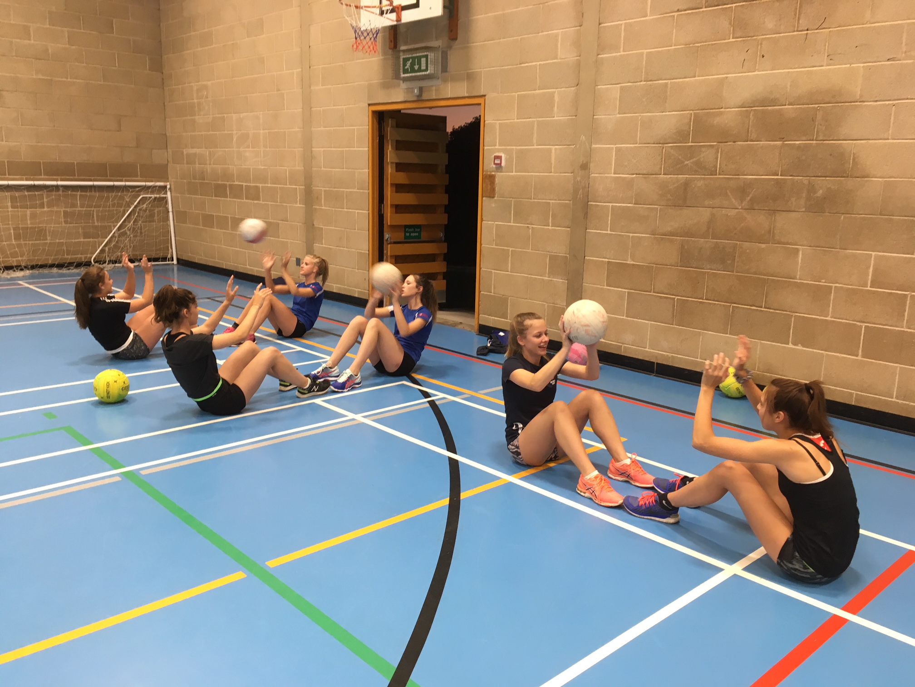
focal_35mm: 29
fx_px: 767
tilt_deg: -9.5
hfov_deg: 61.7
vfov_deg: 48.2
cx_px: 458
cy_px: 344
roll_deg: -1.3
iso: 64
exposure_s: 1/33
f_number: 2.2
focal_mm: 4.15
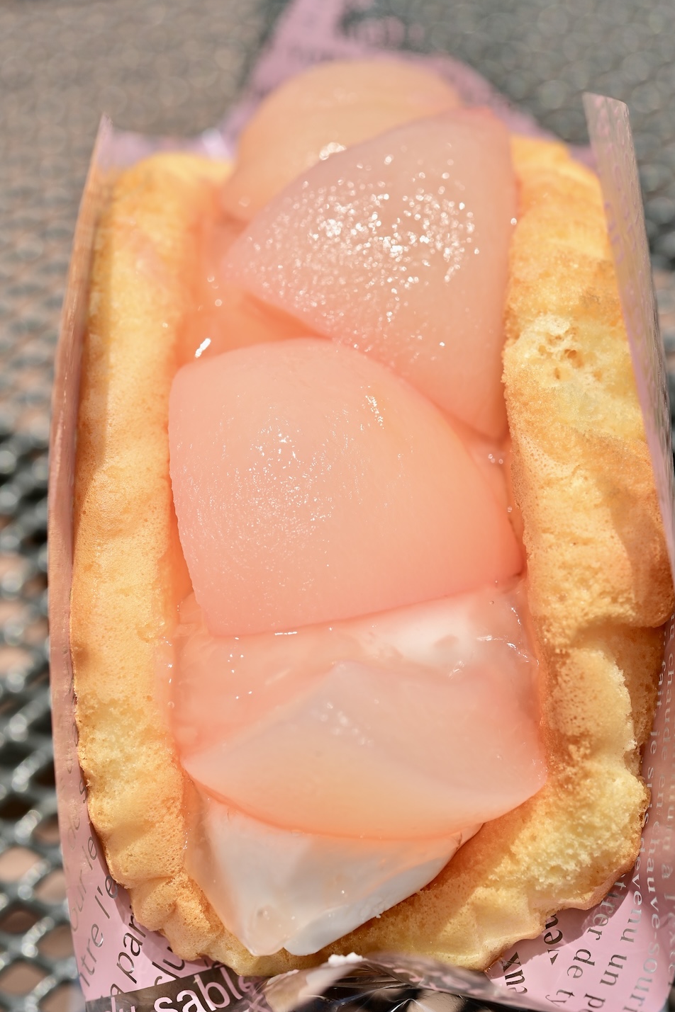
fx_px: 1773
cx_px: 343
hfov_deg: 21.6
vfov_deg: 31.9
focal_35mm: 63
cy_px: 509
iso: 100
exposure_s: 1/500
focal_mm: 60
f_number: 9
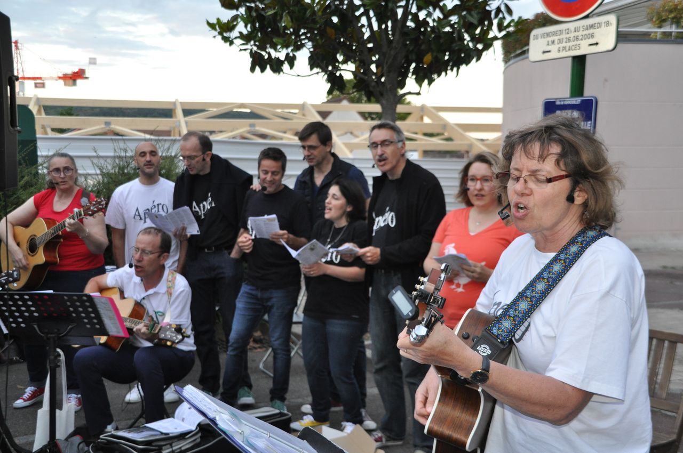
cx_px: 342
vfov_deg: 29.8
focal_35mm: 45
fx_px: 853
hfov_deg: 43.7
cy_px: 226
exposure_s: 1/125
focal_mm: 30
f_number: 4.2
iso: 800
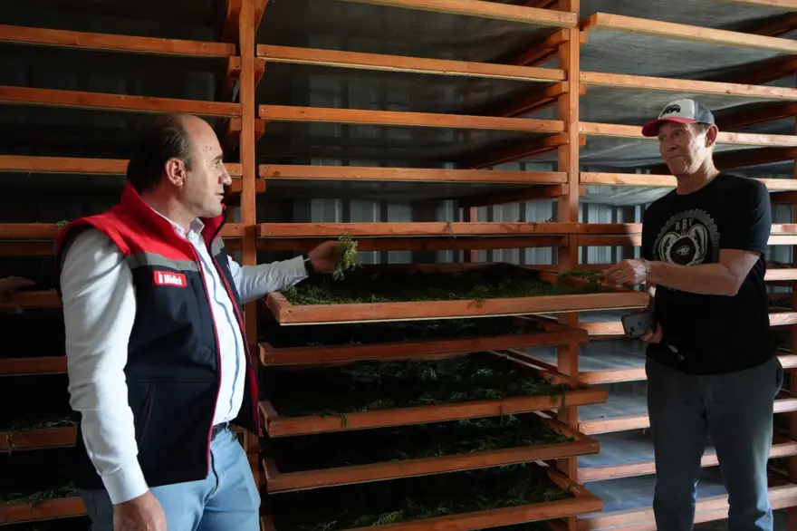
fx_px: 642
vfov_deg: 44.9
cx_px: 398
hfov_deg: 63.7
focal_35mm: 29
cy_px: 266
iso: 5000
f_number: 4
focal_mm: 29
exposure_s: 1/160
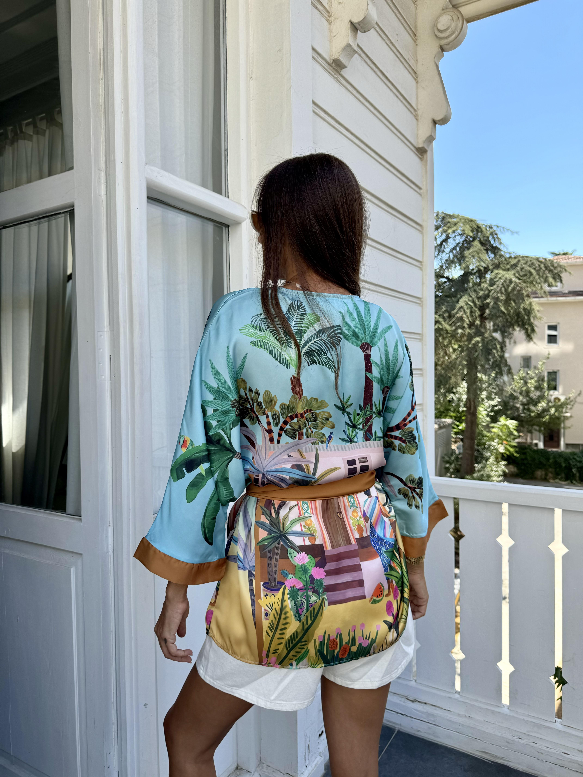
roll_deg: -0.5
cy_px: 388
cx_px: 292
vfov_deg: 71.6
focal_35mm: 24
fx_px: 539
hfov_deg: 56.8
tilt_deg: -0.6
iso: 80
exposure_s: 1/1010
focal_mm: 6.76
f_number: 1.78
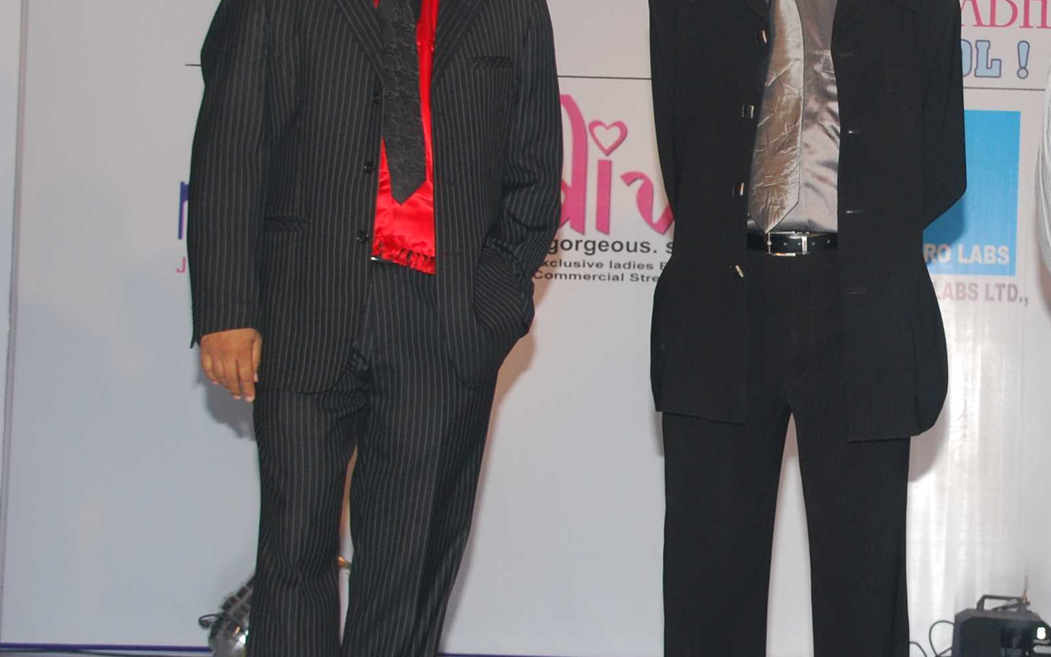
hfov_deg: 24.5
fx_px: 2347
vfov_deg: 15.9
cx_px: 942
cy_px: 311
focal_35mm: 82
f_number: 6.3
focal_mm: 29
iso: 400
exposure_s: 1/200
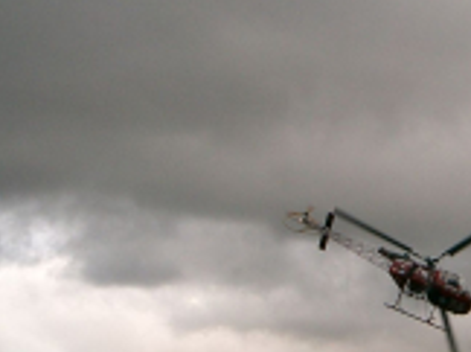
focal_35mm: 103
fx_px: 1399
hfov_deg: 18.7
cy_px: 140
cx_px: 449
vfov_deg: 14.3
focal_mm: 8
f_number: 4.8
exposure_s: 1/400
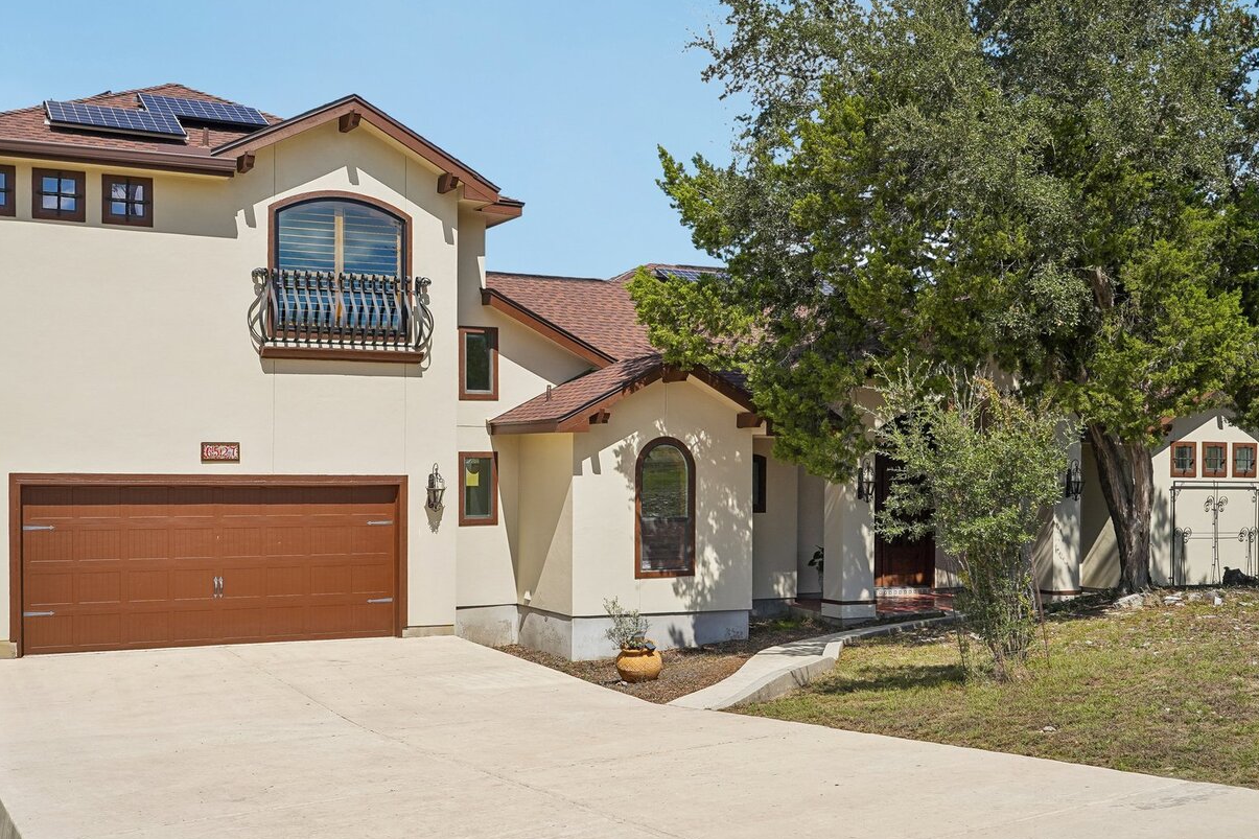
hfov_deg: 48.8
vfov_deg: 33.6
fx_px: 1387
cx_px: 594
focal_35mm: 40
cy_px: 372
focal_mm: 29.5
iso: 100
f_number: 8
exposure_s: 1/400
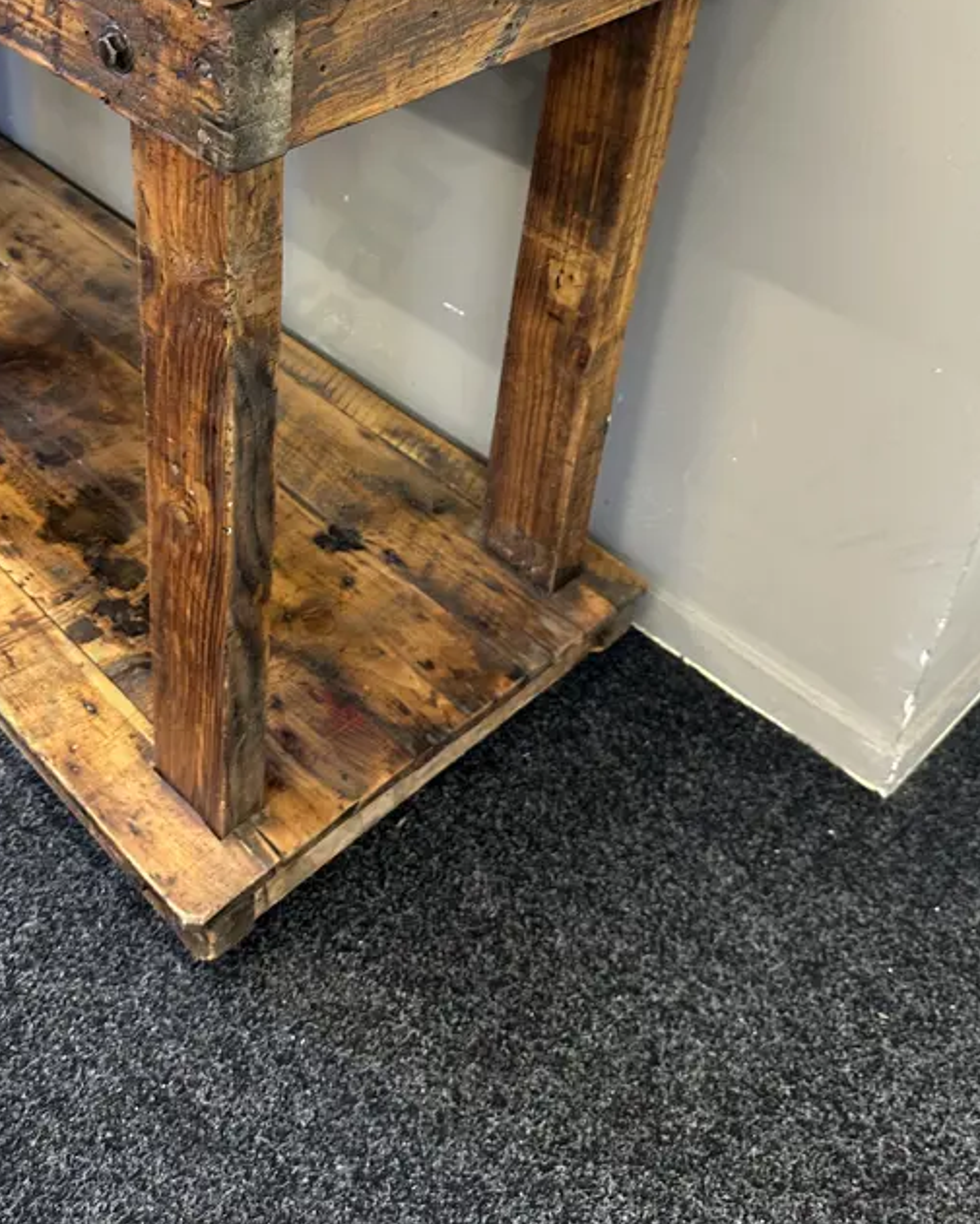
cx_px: 301
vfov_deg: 46.5
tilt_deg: -35.0
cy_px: 336
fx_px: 1377
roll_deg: -1.5
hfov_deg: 38.6
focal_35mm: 38
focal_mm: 6.86
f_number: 1.78
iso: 320
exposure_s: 1/50
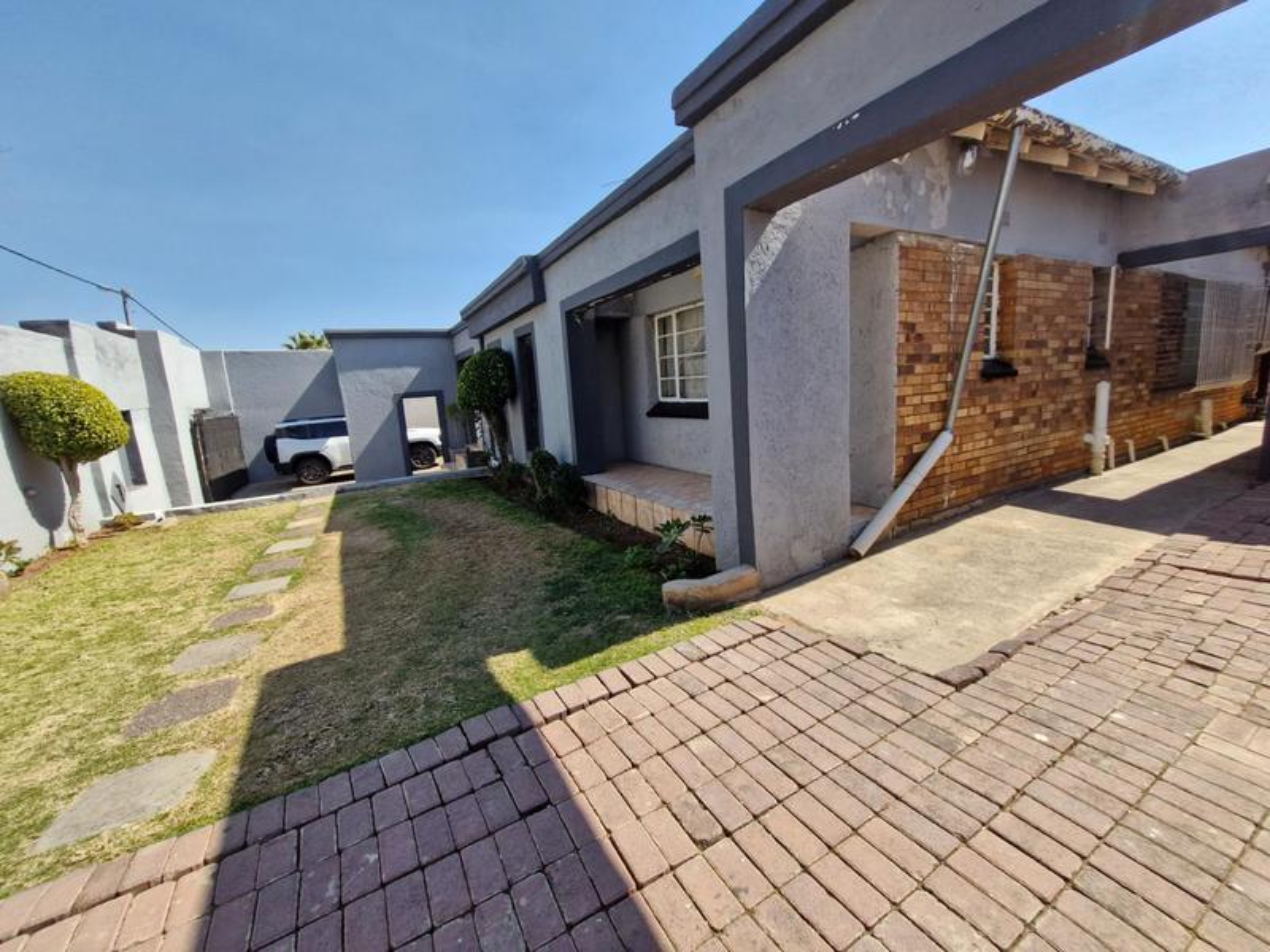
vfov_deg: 89.9
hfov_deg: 106.2
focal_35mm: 13
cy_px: 476
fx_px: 477
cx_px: 635
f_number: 2.2
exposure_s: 1/1032
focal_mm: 1.74
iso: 50
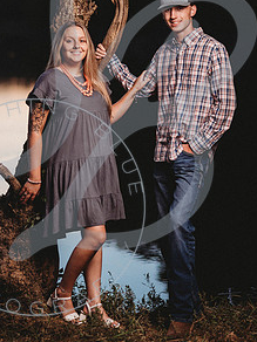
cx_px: 89
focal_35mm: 126
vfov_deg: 15.6
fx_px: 1247
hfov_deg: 11.8
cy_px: 118
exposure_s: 1/1000
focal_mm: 85
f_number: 1.8
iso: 200
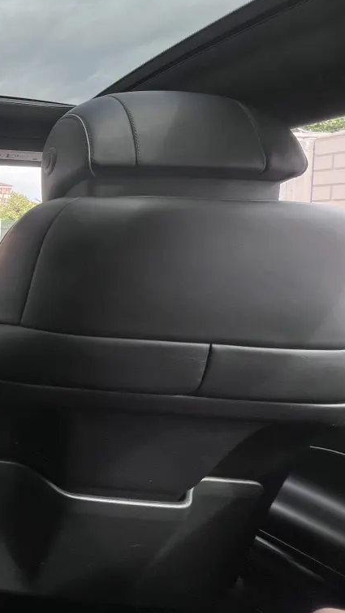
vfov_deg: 68.8
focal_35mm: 27
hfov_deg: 26.4
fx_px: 439
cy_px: 233
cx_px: -204
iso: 32
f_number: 1.8
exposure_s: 1/126
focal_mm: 1.57
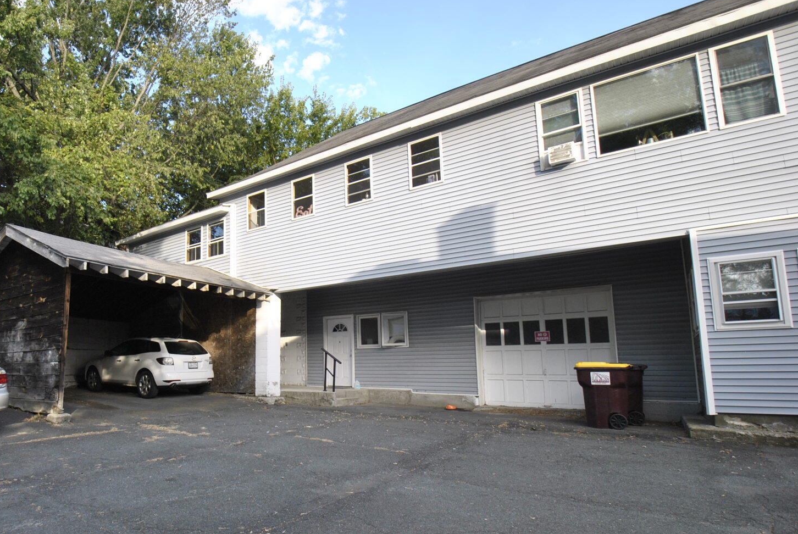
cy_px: 315
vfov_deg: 61.6
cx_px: 271
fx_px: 444
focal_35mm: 20
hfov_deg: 81.3
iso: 200
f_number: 5.6
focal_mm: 10
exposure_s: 1/200
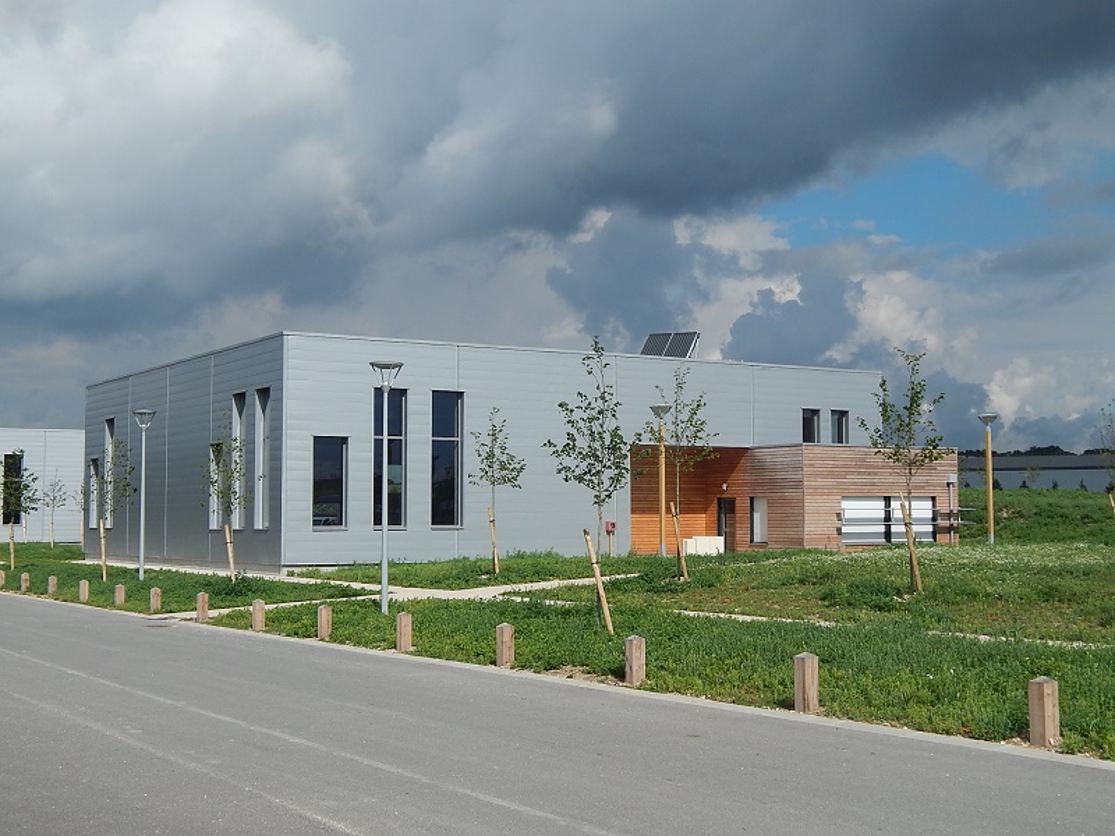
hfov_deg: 38.9
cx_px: 558
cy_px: 418
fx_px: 1578
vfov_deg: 29.7
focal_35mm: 49
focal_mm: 8.6
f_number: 7.4
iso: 125
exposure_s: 1/500
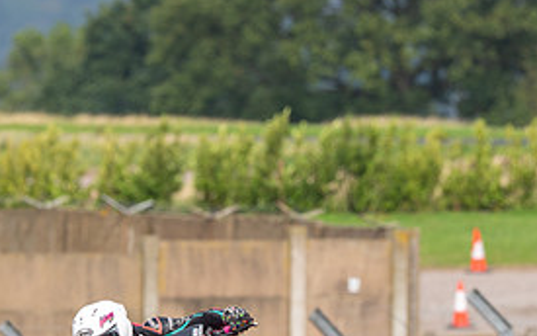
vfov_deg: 0.9
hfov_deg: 1.5
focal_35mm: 1424
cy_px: 237
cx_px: 168
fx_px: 20844
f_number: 11
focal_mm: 600
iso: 125
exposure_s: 1/160
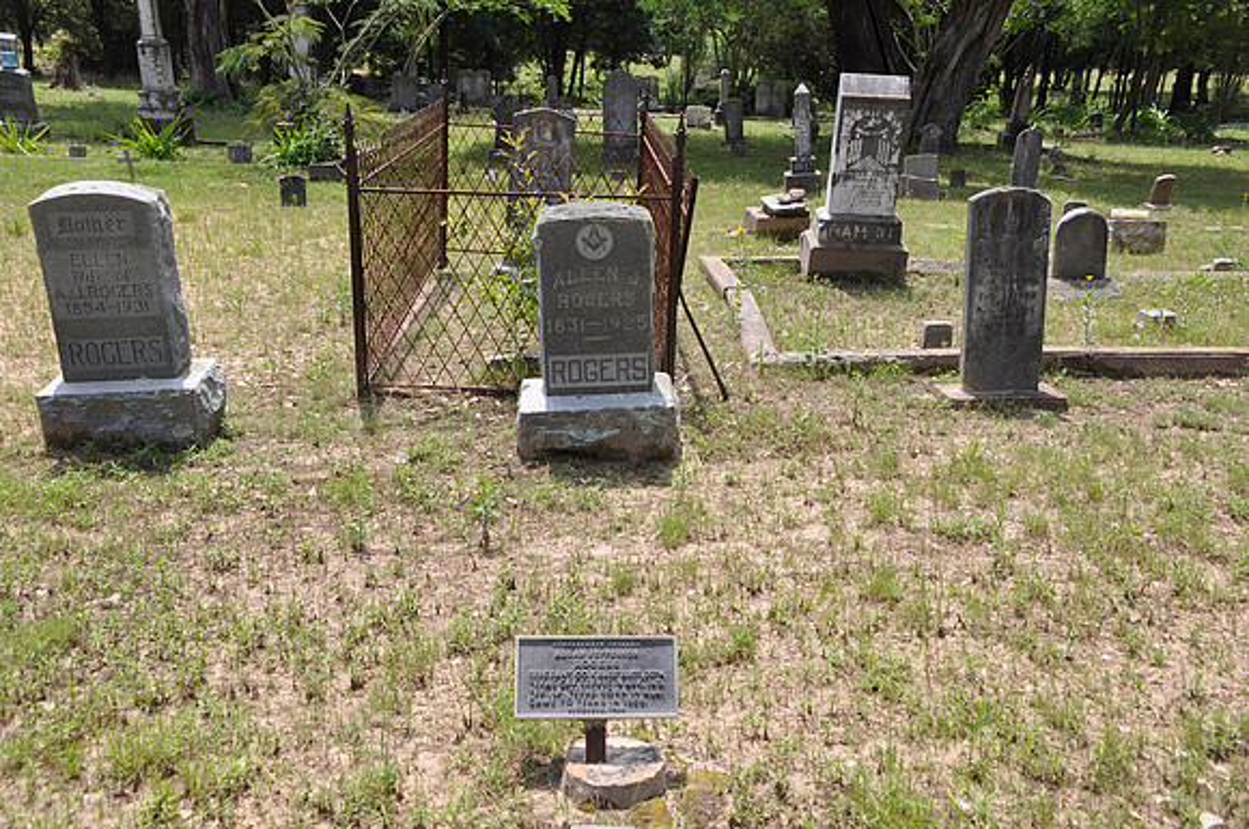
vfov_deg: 34.1
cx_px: 624
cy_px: 414
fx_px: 1351
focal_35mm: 39
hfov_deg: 49.6
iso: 200
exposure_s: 1/200
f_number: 7.1
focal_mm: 26
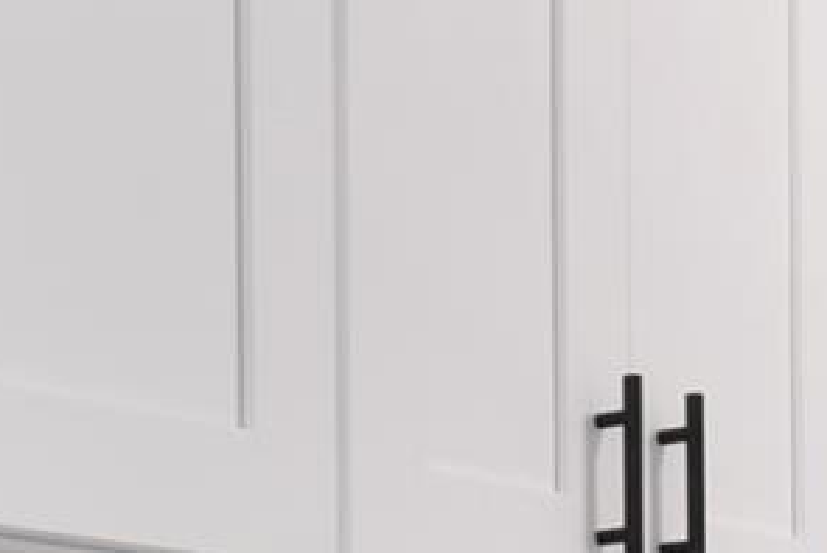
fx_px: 2631
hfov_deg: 17.7
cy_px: 921
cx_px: 182
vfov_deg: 11.3
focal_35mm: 114
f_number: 11
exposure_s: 1/30
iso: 640
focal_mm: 11
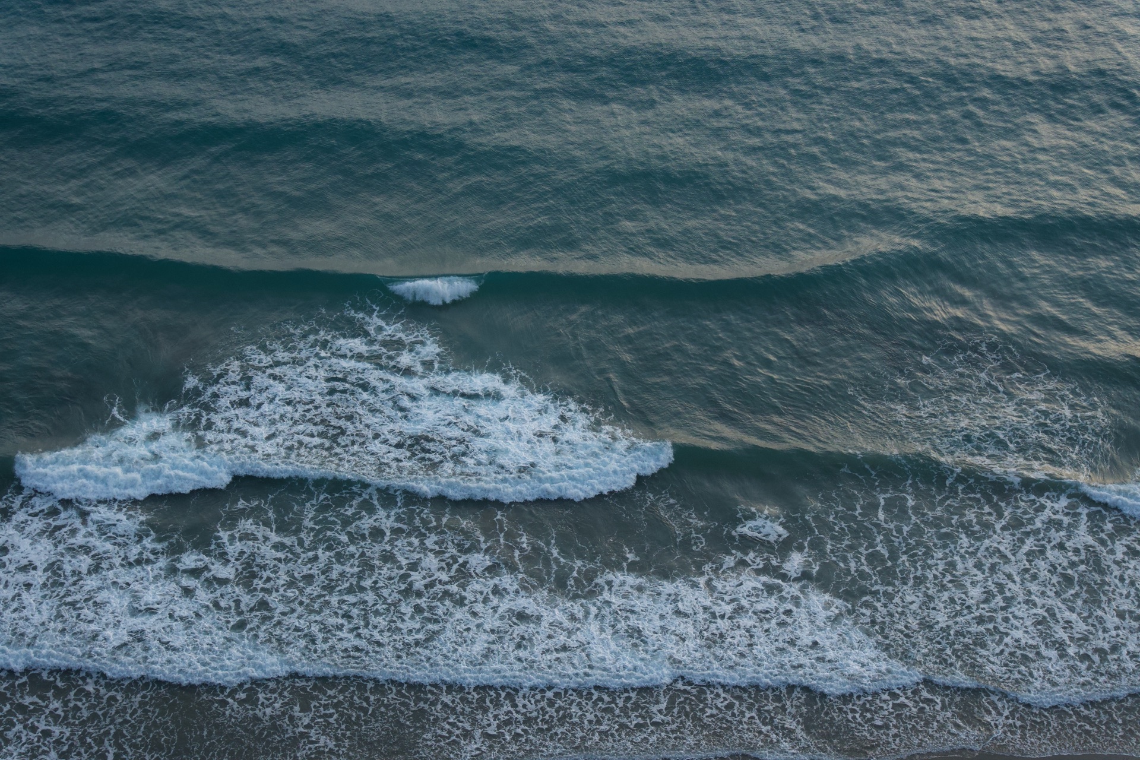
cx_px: 570
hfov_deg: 27.0
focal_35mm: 75
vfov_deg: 18.2
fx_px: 2375
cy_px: 380
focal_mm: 50
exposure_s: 1/100
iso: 800
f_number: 8
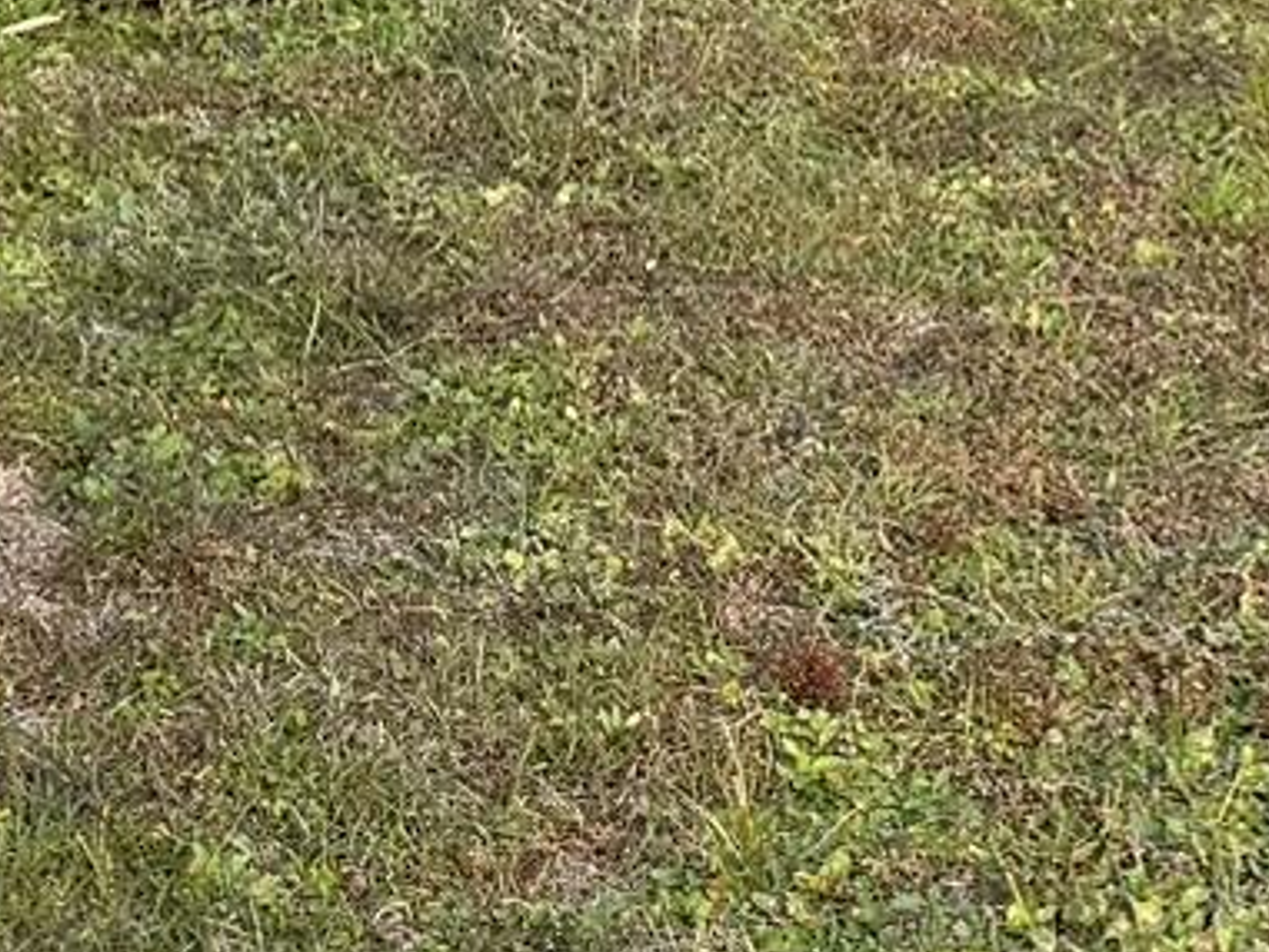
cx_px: 486
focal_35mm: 129
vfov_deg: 11.1
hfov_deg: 15.3
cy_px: -456
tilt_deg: -13.6
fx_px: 4731
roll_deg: +0.3
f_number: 1.78
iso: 80
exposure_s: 1/436
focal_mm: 6.86
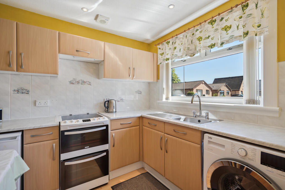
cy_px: 95
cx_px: 142
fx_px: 127
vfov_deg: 73.8
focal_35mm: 16
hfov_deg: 96.7
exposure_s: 1/100
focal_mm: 16
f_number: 4
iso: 80
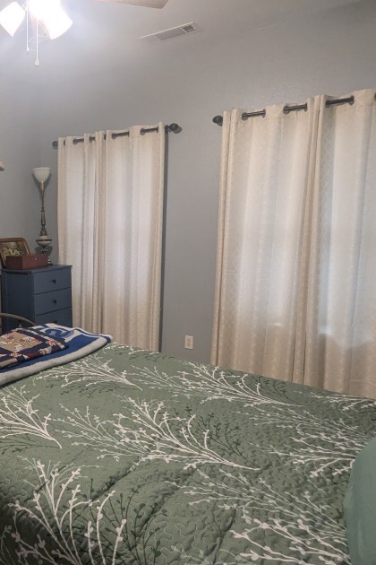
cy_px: 272
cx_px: -1
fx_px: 423
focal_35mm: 27
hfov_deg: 41.6
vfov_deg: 67.4
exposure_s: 1/24
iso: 122
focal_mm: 2.35
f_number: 2.2
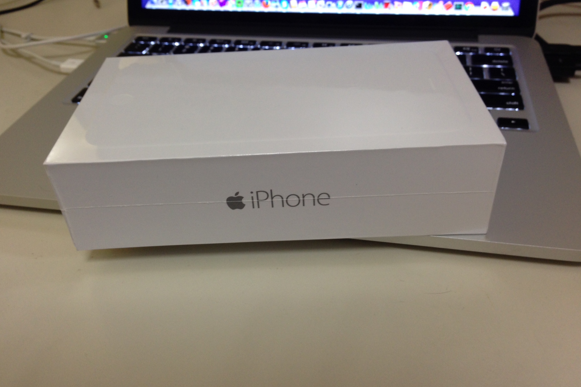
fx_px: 565
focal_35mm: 35
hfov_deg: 54.4
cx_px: 286
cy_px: 177
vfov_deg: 37.8
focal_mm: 4.12
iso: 80
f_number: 2.4
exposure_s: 1/20
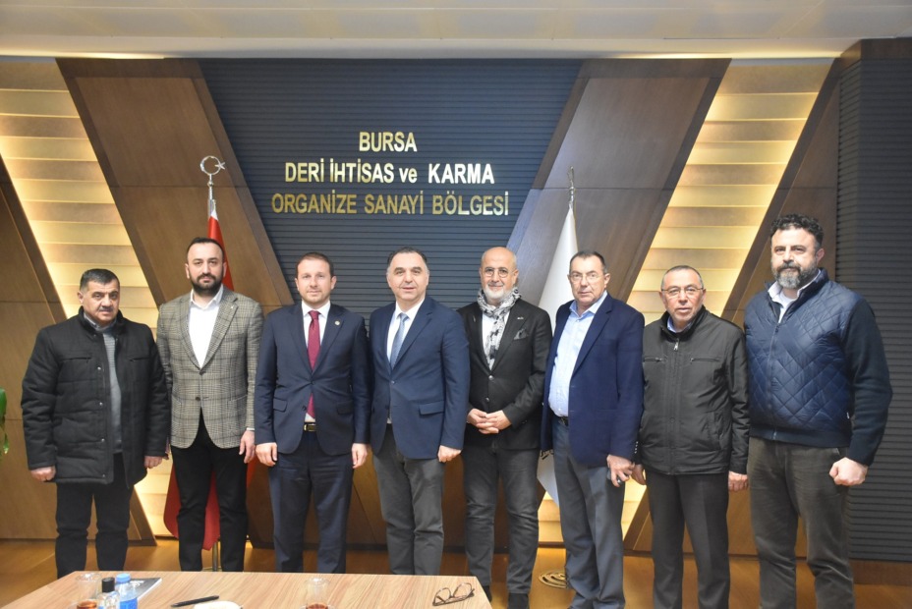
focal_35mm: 39
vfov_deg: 34.3
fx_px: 989
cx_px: 456
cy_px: 304
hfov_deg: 49.5
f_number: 3.8
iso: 3600
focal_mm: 26
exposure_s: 1/60
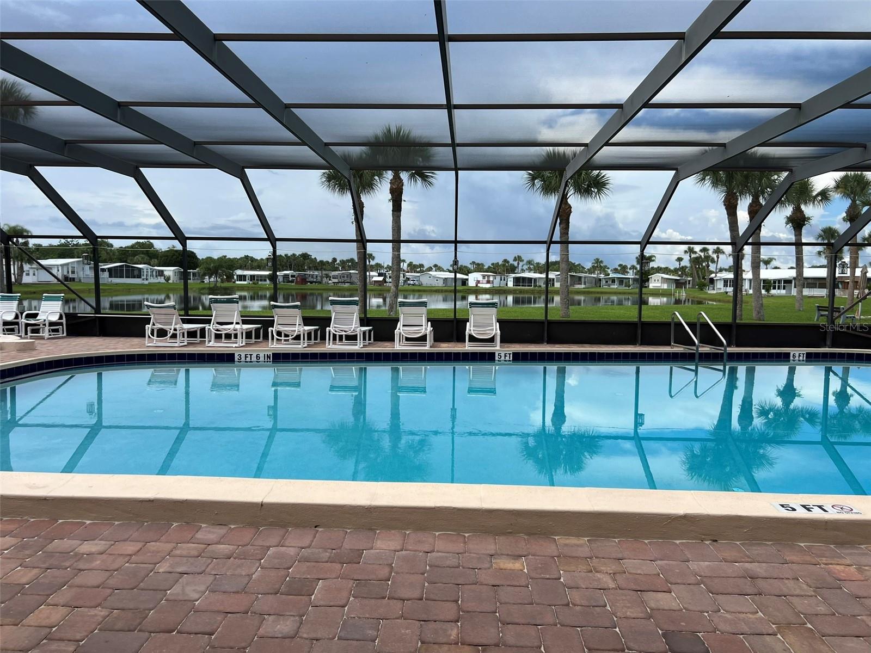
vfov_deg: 53.1
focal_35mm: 26
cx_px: 436
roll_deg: -0.8
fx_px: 654
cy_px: 326
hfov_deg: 67.3
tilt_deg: -5.1
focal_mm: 5.7
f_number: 1.5
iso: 50
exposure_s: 1/2571
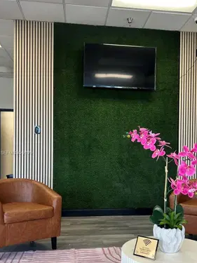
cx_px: 115
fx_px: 281
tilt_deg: +1.5
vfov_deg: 49.9
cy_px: 153
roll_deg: +0.1
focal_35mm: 37
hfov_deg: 38.5
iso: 64
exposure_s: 1/120
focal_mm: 5.7
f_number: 1.5
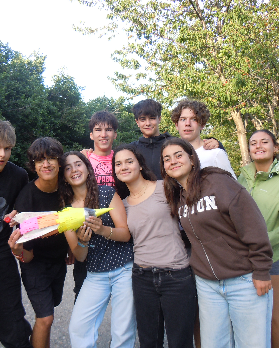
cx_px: 100
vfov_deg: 45.8
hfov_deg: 37.0
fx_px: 413
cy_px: 178
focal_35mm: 40
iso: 100
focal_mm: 5.4
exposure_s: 1/60
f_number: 3.5
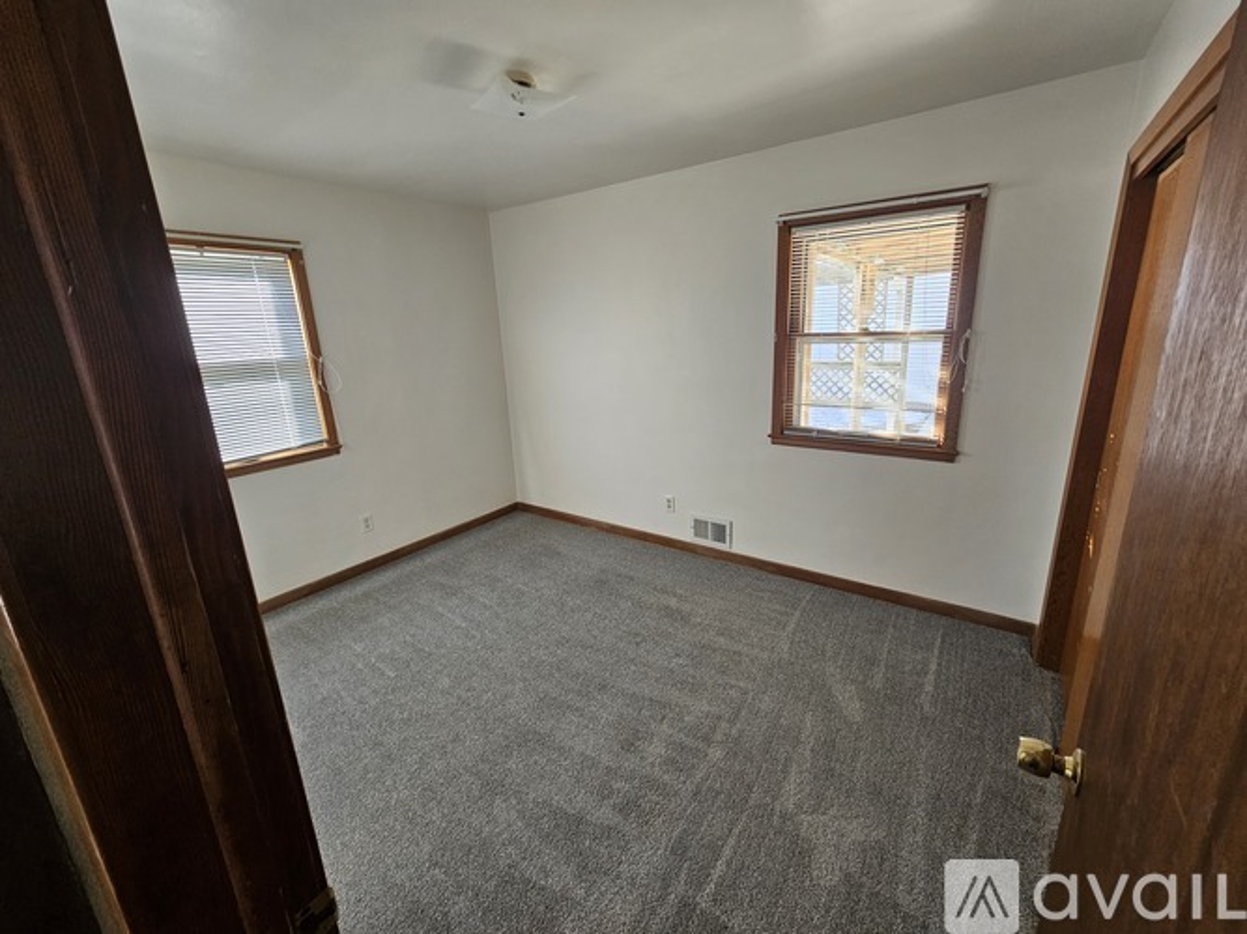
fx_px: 468
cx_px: 624
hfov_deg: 106.2
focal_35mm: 13
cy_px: 467
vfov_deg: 89.9
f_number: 2.2
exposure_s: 1/60
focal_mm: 2.2
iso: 160
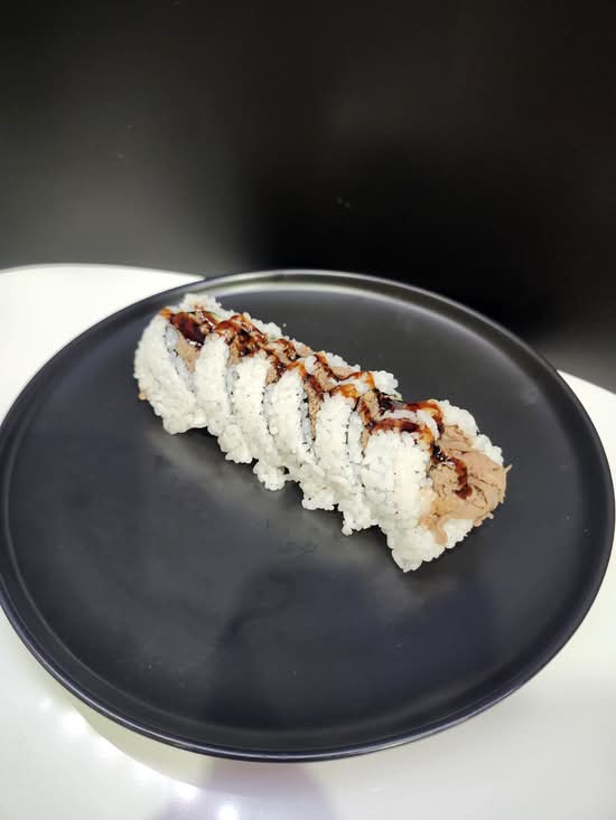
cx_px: 308
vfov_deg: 73.9
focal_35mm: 23
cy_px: 410
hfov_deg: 58.9
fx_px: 546
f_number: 1.8
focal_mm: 5.54
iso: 640
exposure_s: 1/50
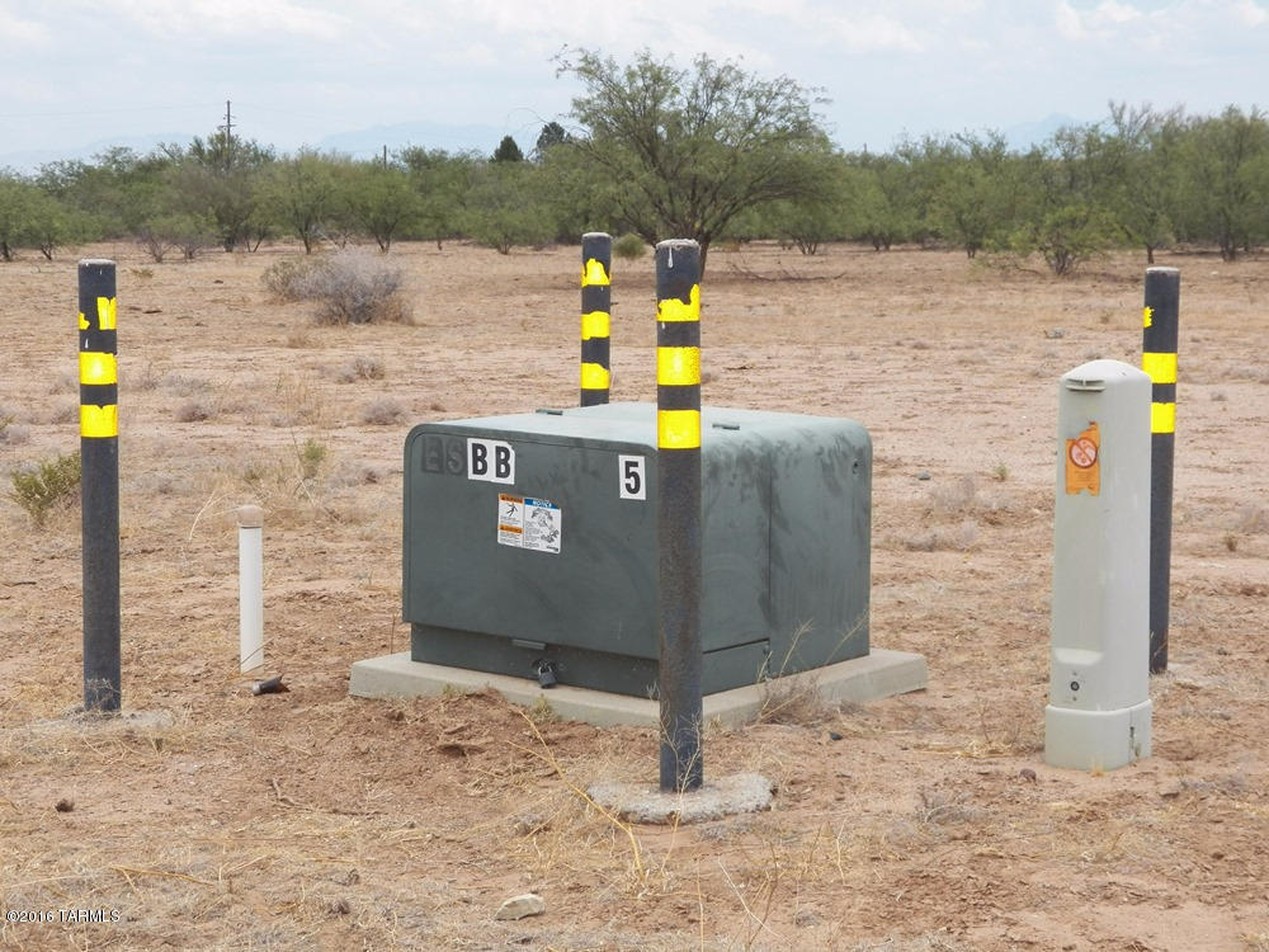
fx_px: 2713
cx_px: 634
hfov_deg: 26.3
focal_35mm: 74
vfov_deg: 19.9
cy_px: 476
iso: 125
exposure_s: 1/1250
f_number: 4
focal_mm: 13.2
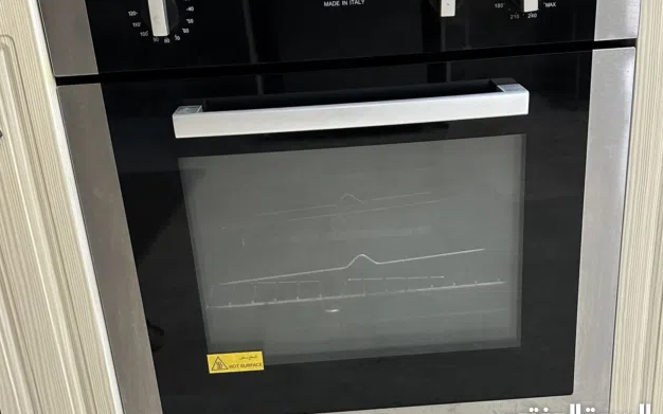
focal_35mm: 26
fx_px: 470
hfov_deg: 70.4
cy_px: 251
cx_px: 338
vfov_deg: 47.3
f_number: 1.78
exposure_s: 1/100
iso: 200
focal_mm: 6.86
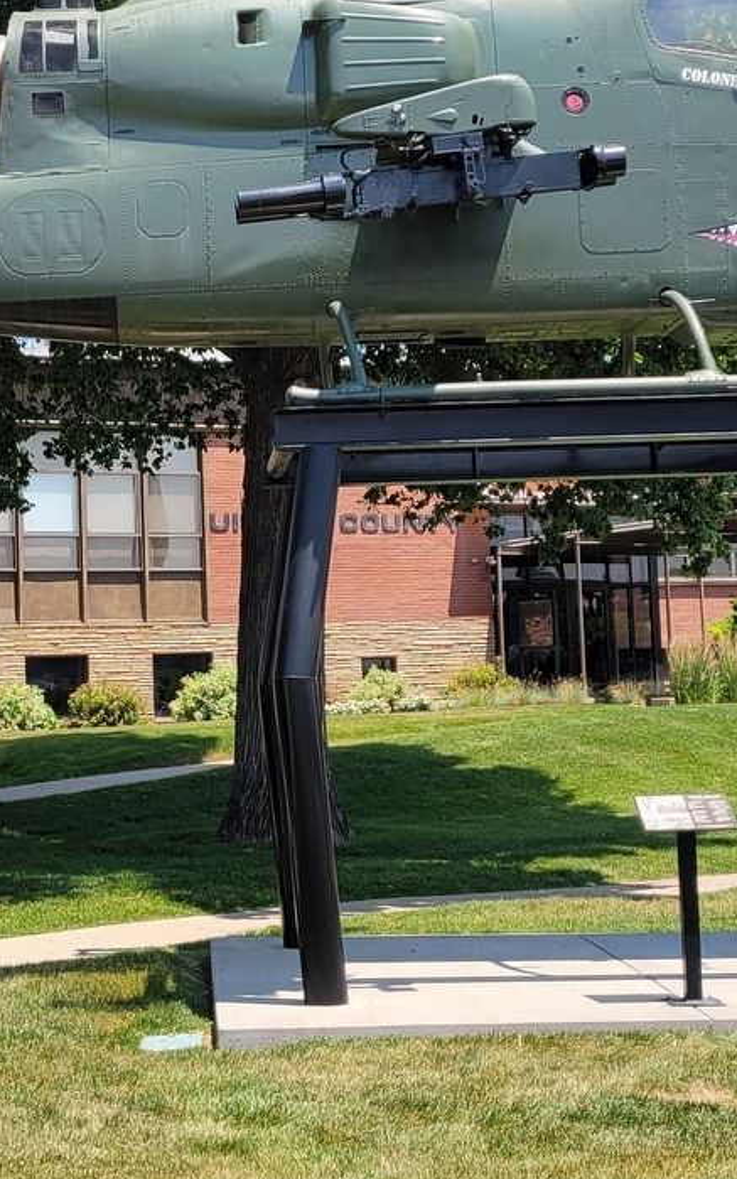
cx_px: 182
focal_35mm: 71
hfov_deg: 18.2
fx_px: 2281
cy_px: 433
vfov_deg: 28.9
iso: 40
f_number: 1.8
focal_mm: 5.4
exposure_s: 1/1588
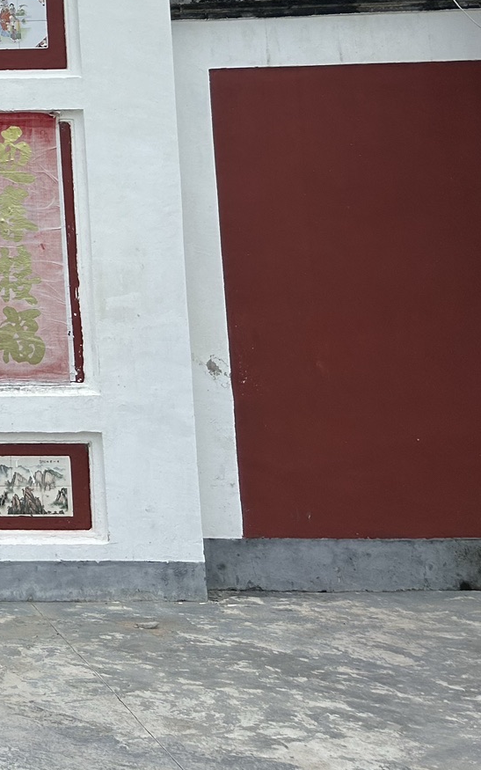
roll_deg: +3.1
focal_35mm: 63
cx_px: -383
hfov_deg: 17.0
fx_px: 1321
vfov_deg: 31.3
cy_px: 114
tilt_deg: +8.4
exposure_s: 1/5319
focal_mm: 5.7
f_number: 1.5
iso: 50
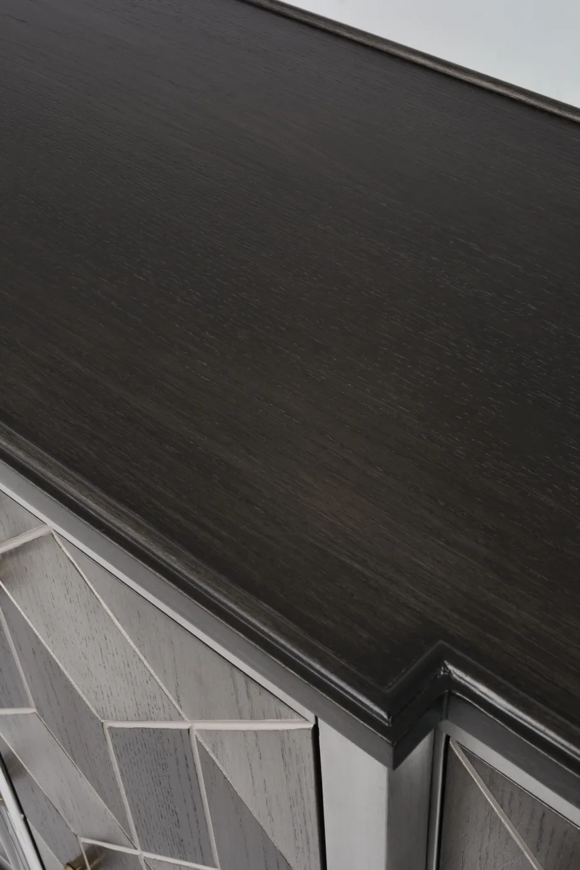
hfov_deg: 25.8
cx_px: 290
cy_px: 435
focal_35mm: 52
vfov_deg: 37.9
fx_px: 1269
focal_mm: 35
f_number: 16
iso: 100
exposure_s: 1/30
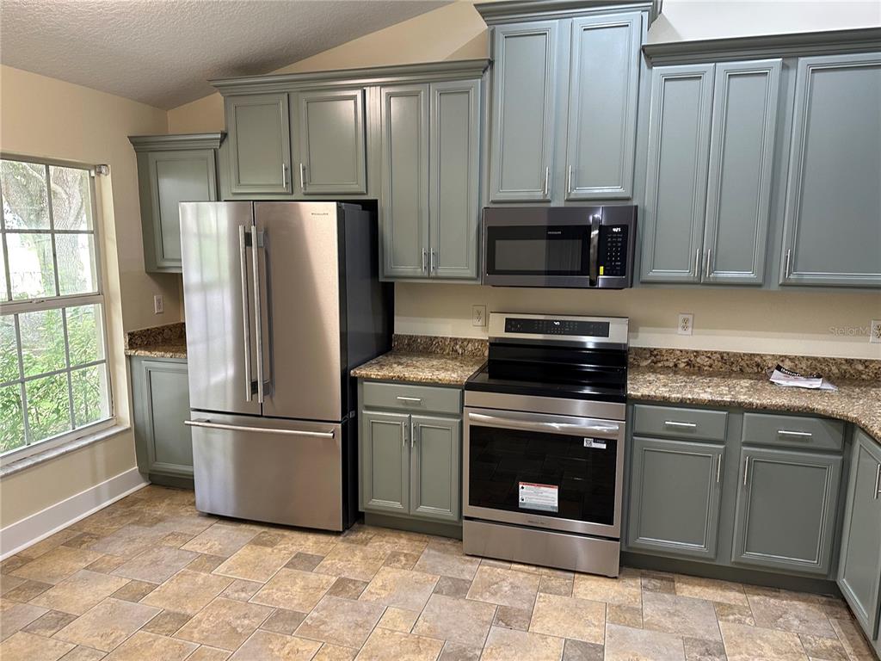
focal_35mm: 24
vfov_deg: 56.8
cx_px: 440
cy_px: 330
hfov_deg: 71.6
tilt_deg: -8.7
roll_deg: -0.9
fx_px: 611
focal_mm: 6.86
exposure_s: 1/84
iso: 250
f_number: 1.78
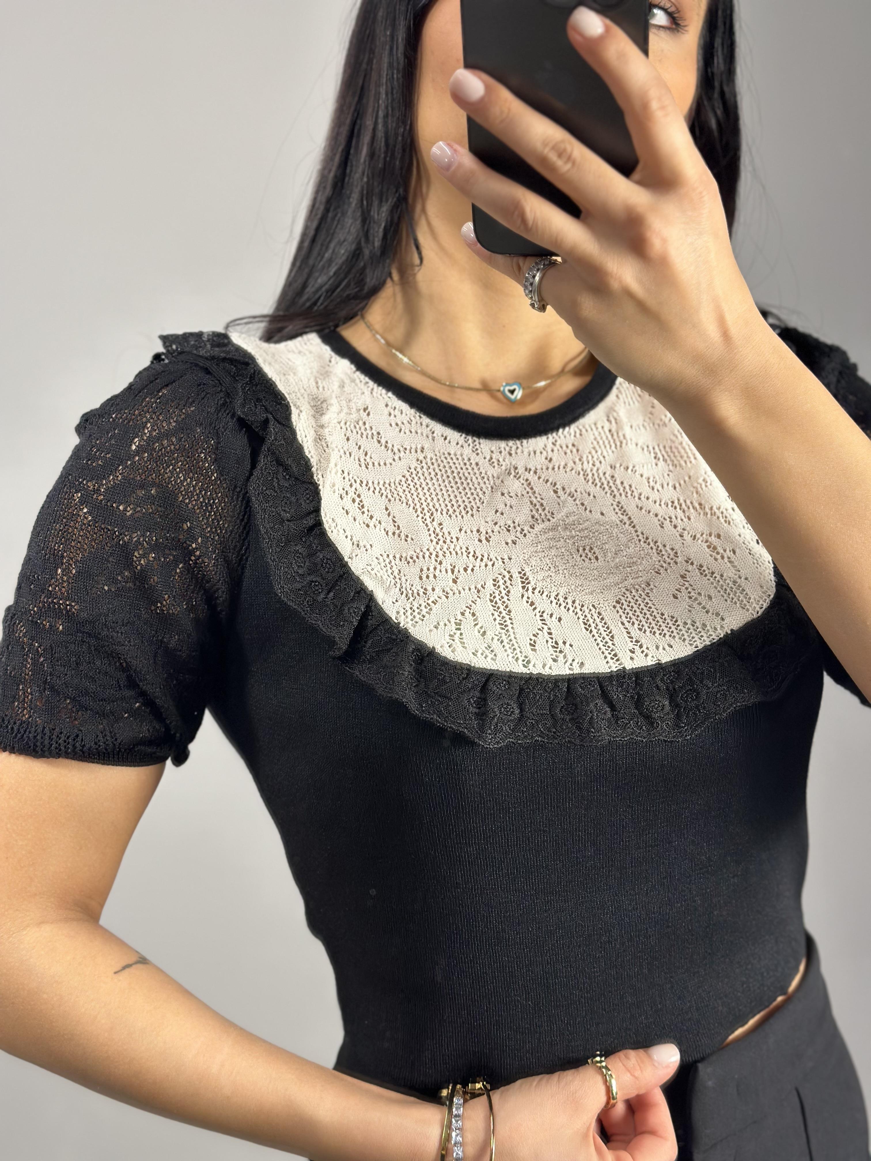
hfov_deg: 30.3
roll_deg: +1.7
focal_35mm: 48
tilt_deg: -33.7
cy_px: 580
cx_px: 436
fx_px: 1610
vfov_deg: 39.7
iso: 125
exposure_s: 1/100
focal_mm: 6.86
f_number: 1.78
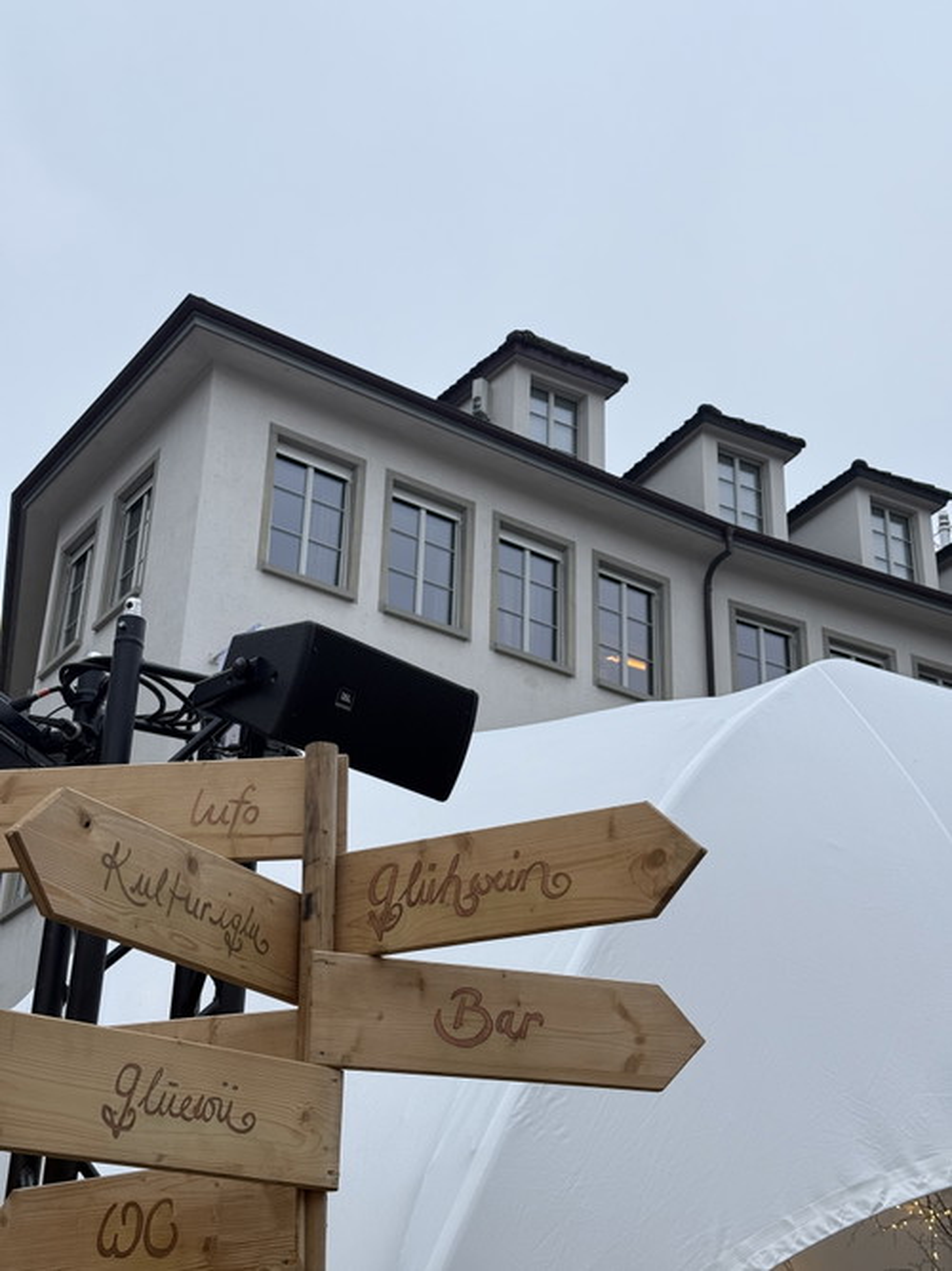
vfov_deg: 39.7
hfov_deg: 30.3
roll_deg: -1.8
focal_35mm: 48
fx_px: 1761
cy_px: 636
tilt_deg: +27.6
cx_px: 476
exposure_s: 1/100
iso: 64
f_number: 1.78
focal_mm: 6.76
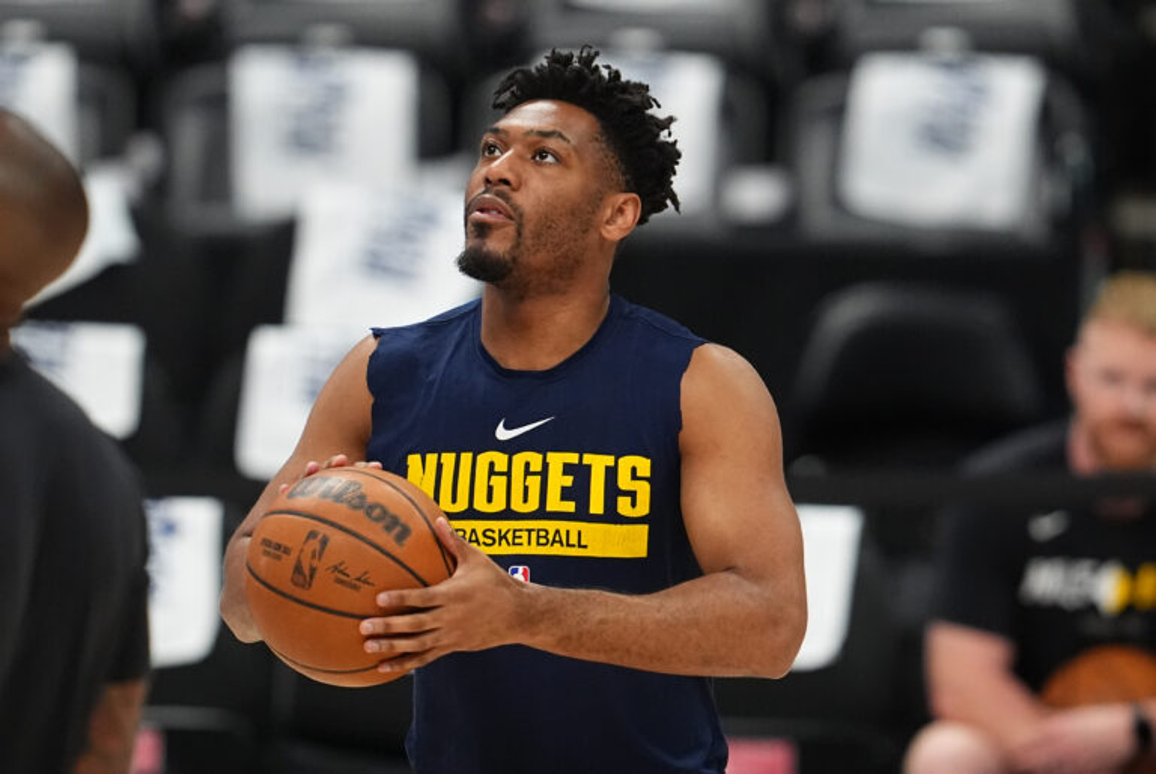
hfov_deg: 3.4
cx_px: 578
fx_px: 19288
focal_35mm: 600
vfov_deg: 2.3
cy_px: 387
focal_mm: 400
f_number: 3.2
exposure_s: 1/2000
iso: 5000
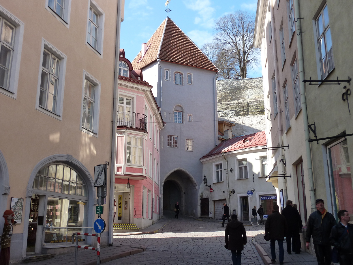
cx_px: 176
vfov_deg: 38.7
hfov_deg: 50.1
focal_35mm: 37
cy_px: 132
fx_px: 377
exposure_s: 1/250
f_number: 4
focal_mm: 6.1
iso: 125
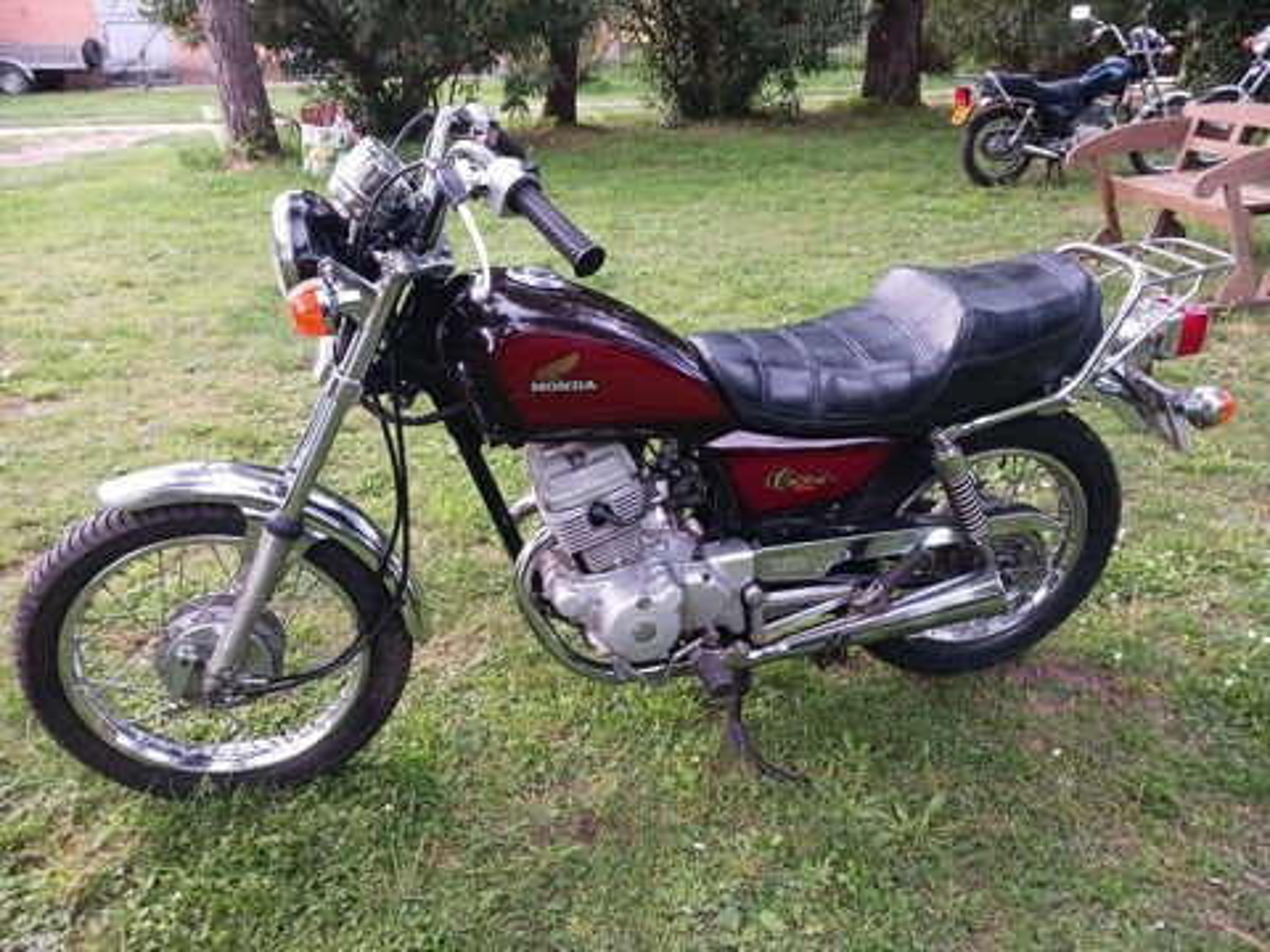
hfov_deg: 65.3
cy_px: 476
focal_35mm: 27
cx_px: 635
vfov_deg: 51.4
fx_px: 991
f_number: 1.8
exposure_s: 1/50
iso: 100
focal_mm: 4
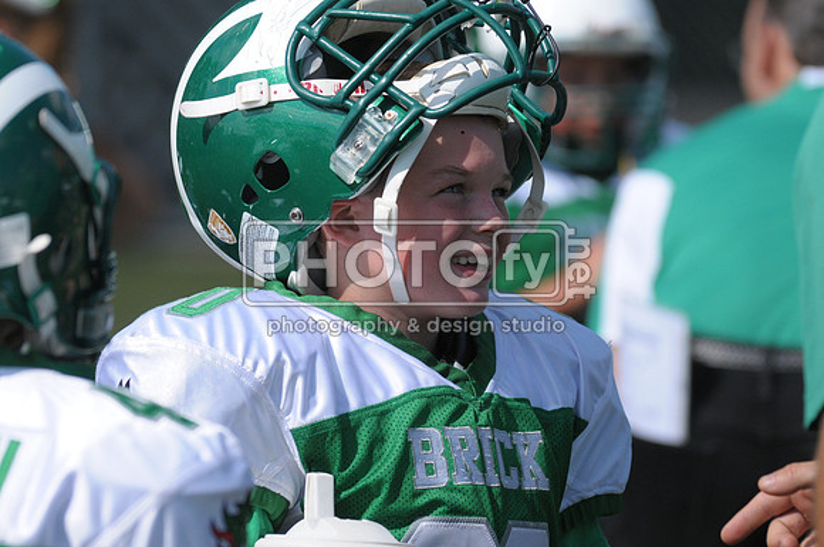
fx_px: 6857
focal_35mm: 300
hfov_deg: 6.9
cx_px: 412
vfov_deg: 4.6
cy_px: 274
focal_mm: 200
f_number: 4
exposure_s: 1/6400
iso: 640
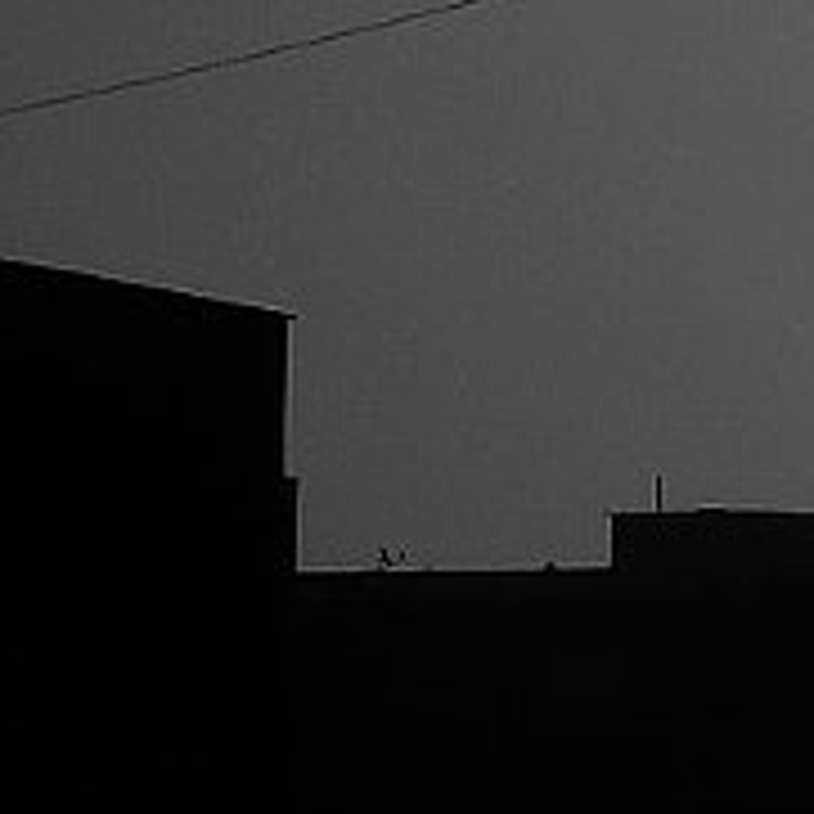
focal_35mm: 285
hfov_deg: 6.0
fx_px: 7582
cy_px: 778
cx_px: 1426
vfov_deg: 6.1
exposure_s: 1/2000
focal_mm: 25.4
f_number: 22
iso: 400
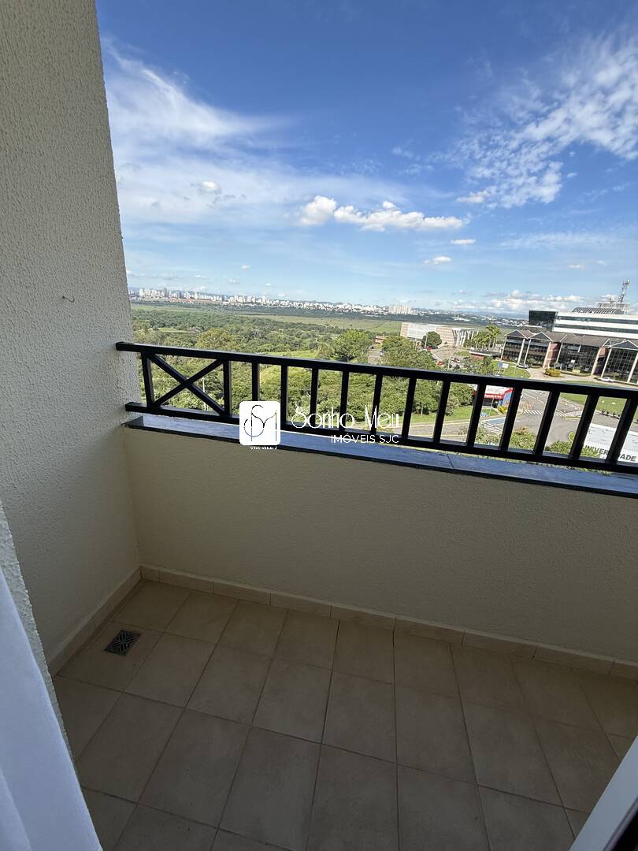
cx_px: 319
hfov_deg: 85.7
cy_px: 426
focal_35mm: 14
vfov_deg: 102.1
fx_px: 344
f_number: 2.2
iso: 50
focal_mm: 2.22
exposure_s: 1/1033
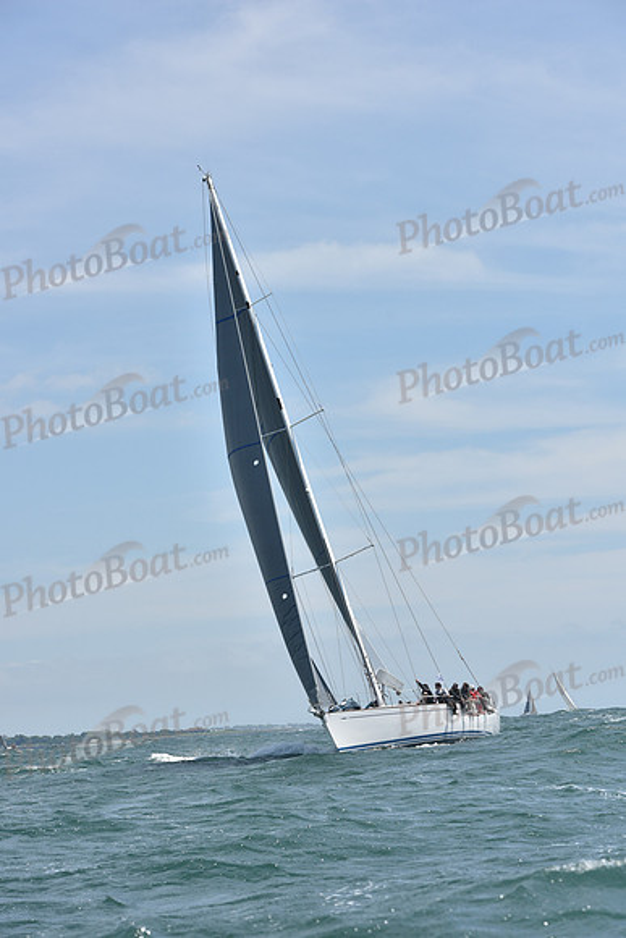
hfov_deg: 14.0
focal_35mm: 98
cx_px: 313
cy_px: 469
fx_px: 2554
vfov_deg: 20.8
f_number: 8
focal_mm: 98
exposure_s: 1/1250
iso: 250
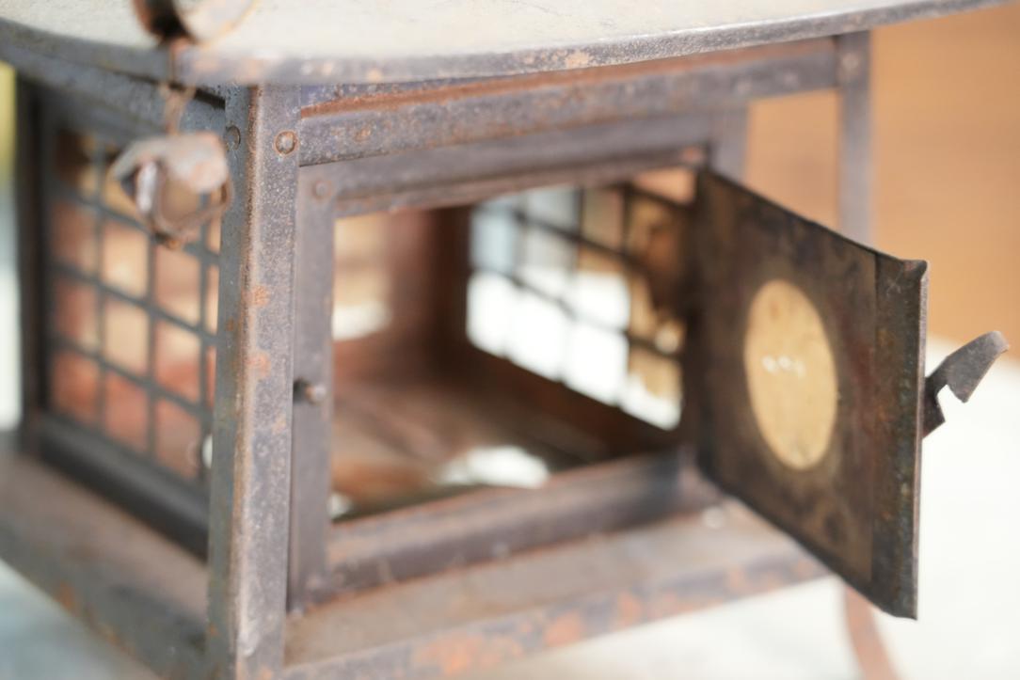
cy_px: 340
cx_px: 510
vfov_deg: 13.0
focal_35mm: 105
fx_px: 2975
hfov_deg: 19.5
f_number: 4
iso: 6400
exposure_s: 1/125
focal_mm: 105
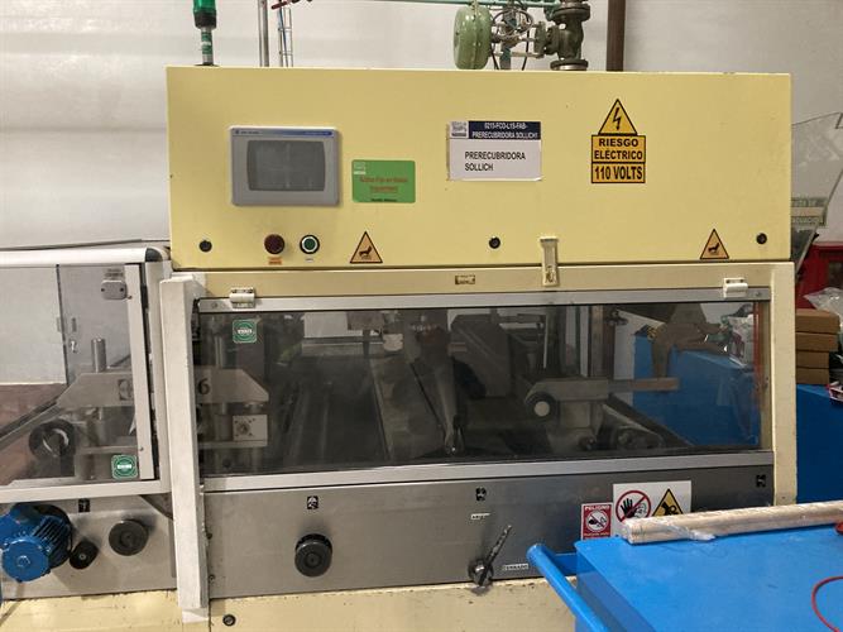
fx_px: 682
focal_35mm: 28
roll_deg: +0.1
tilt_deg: -6.0
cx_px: 422
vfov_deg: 49.7
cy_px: 316
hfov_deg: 63.5
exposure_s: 1/30
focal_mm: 3.99
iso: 320
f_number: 1.8
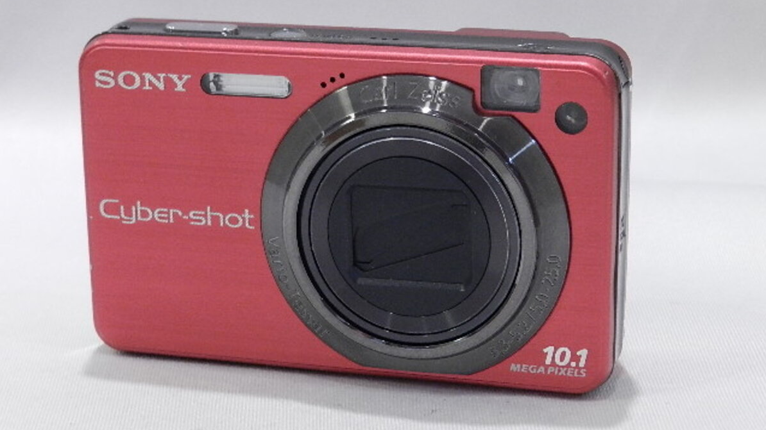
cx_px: 384
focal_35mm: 92
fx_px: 1868
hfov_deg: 23.2
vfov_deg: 13.1
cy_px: 186
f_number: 4.4
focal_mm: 14.9
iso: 800
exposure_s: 1/60
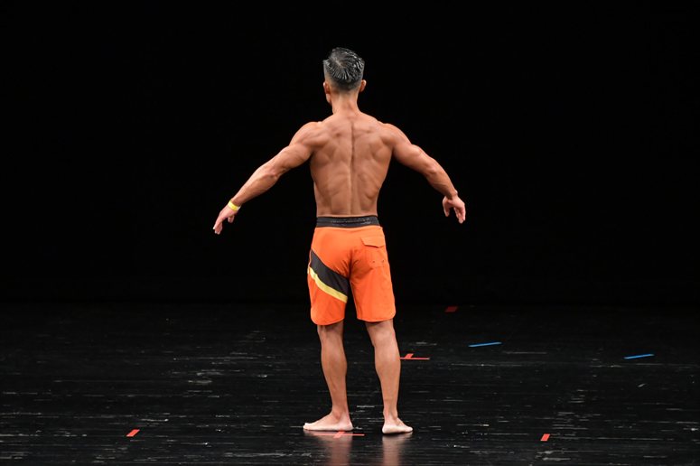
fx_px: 5539
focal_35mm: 285
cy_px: 233
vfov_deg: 4.8
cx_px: 350
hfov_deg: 7.2
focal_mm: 190
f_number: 5.6
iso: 3200
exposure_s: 1/400
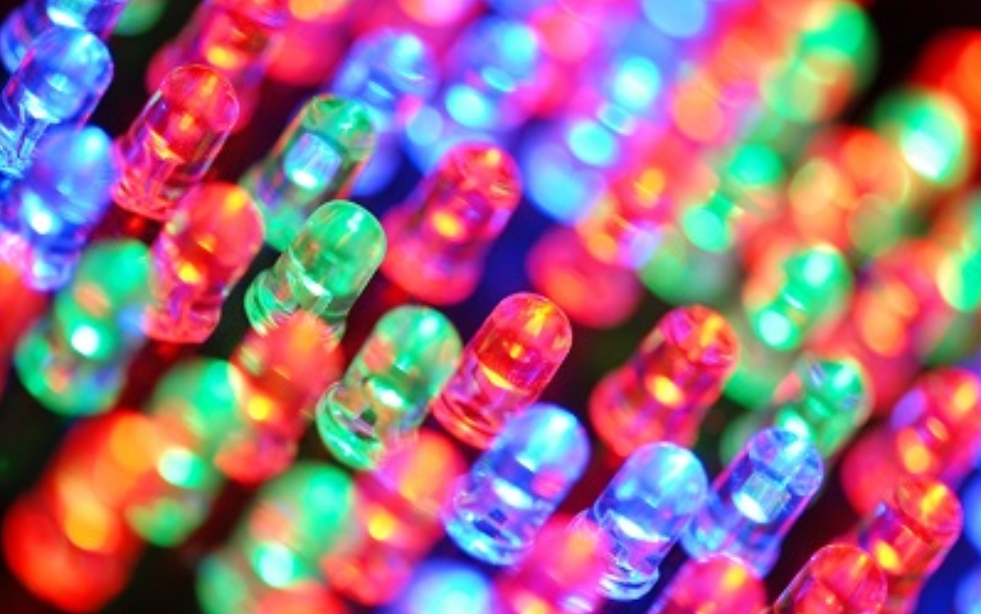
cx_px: 490
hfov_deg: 13.0
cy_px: 287
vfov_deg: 8.1
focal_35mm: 162
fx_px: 4319
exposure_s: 1/125
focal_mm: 105
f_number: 3.3
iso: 100
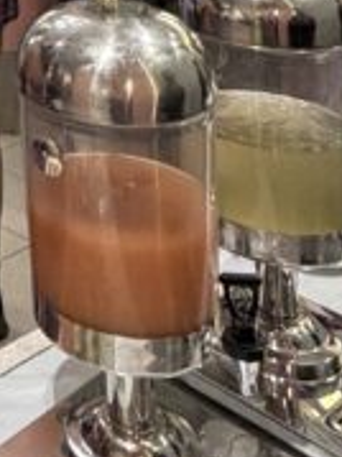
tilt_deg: +2.8
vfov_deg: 18.9
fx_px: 1055
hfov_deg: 16.4
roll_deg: +0.3
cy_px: -363
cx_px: -207
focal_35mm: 80
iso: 320
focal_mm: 2.22
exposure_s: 1/100
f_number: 2.2
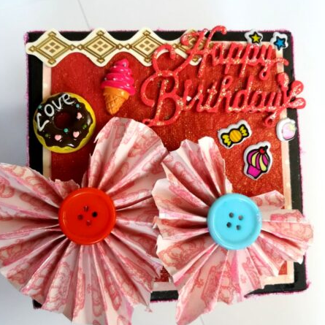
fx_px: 329
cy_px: 163
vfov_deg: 52.5
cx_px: 154
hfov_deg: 52.5
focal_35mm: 31
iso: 100
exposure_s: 1/33.3
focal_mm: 3.83
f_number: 2.2
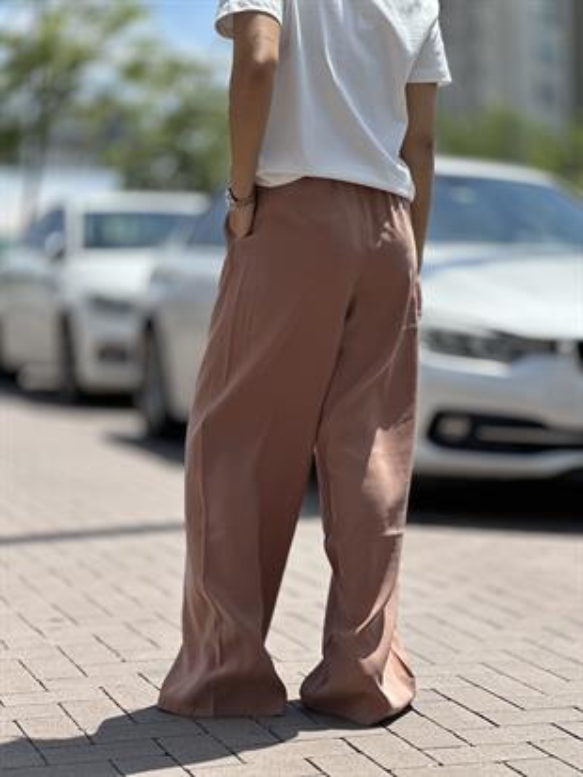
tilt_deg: +0.5
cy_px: 388
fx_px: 1728
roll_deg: +0.2
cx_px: 292
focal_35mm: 77
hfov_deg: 19.1
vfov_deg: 25.3
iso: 32
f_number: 2.8
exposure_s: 1/602
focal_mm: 9
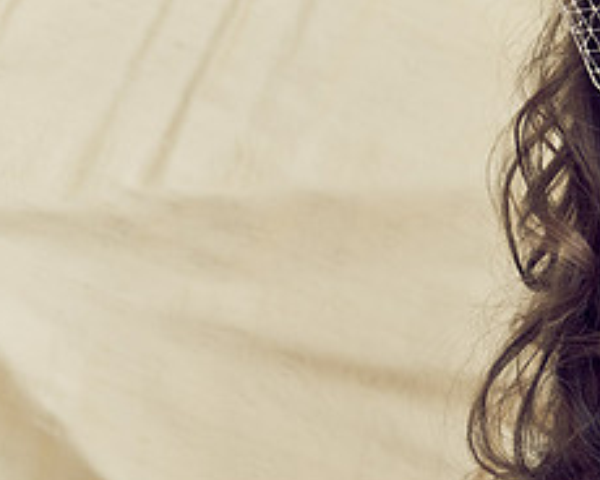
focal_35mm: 412
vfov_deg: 3.8
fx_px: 7316
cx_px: 616
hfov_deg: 4.7
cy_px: 207
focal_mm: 116
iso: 800
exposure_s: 1/60
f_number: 3.5
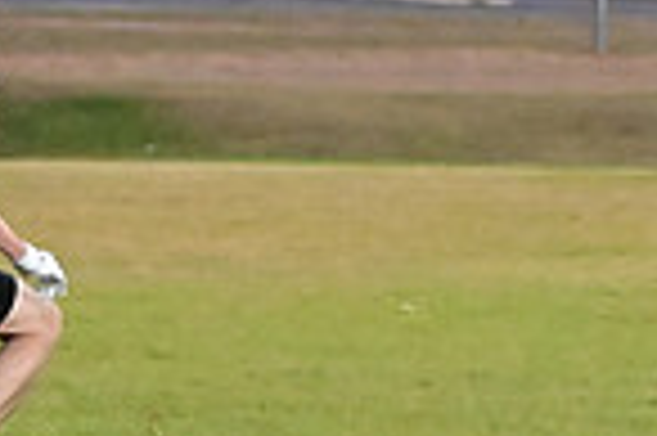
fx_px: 9844
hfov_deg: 3.8
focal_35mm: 540
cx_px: 958
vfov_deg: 2.5
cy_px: 294
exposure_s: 1/400
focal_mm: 91
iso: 6400
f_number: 4
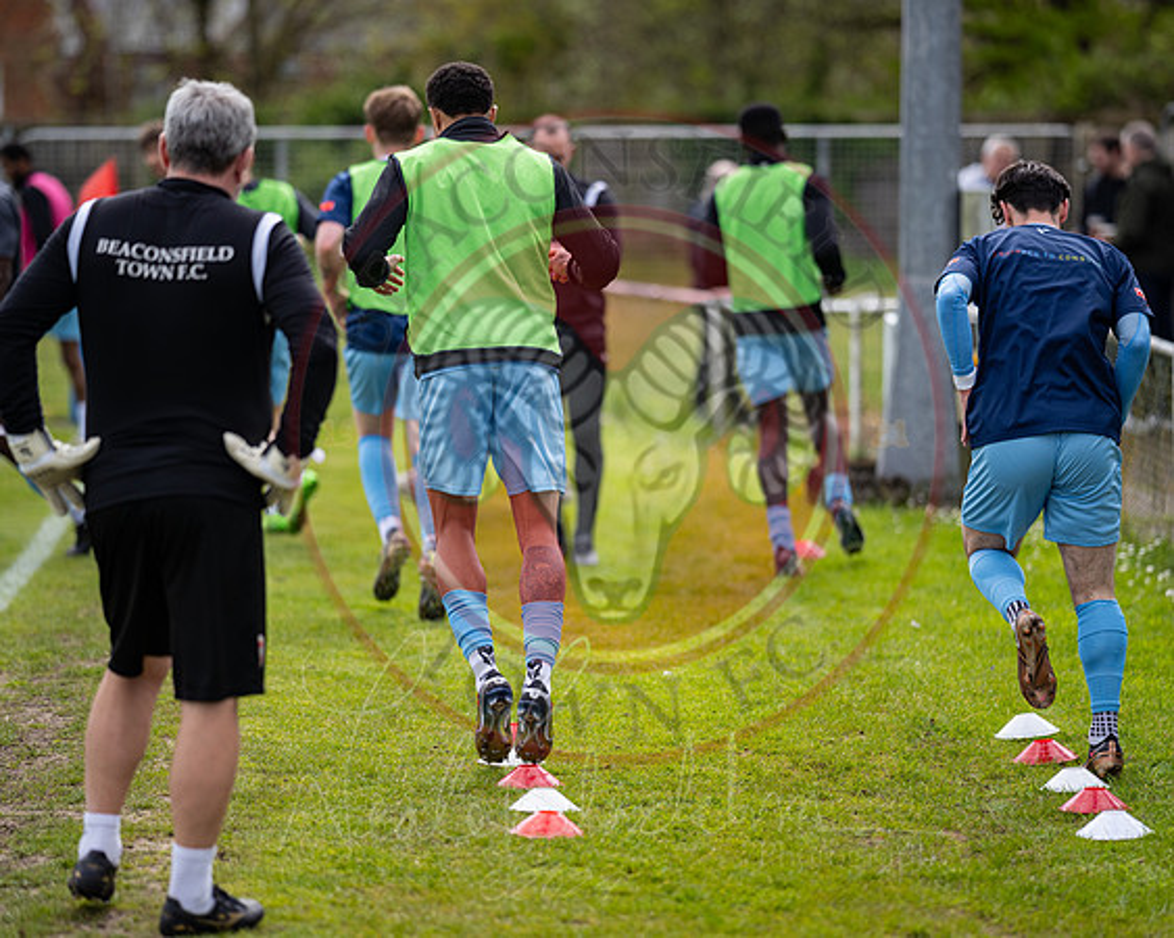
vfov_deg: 10.2
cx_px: 619
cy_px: 469
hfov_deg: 12.7
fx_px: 5281
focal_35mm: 152
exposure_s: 1/4000
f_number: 1.8
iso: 200
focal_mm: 135
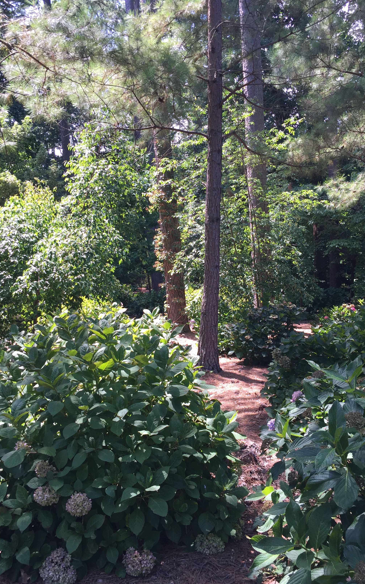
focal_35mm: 31
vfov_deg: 61.2
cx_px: 193
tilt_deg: -1.3
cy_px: 294
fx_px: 493
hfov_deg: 40.6
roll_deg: +2.2
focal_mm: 4.15
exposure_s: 1/165
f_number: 2.2
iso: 32
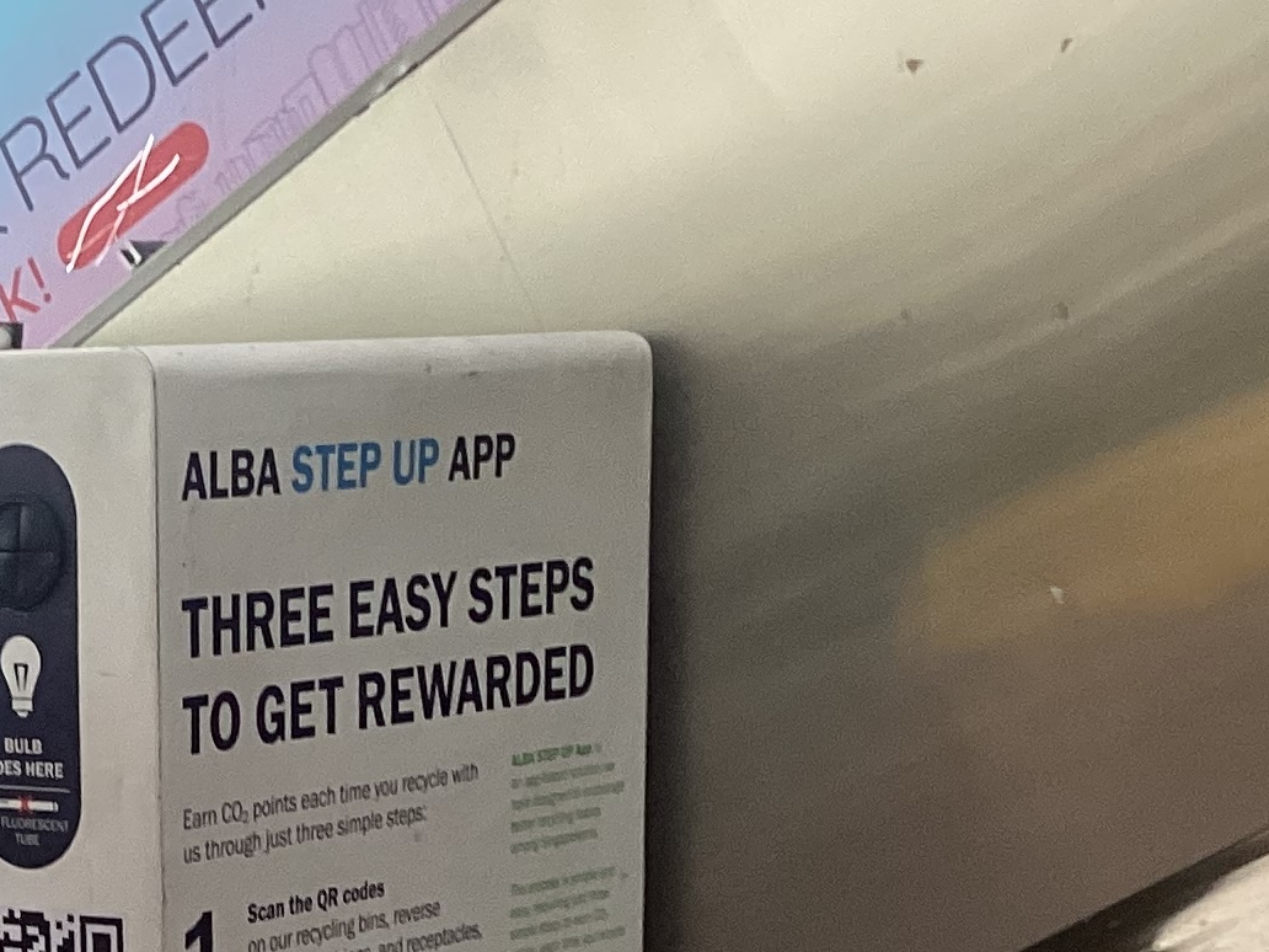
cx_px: -241
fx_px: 3593
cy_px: 1149
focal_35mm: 98
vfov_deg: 14.6
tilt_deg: -10.9
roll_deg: +2.2
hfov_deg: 19.0
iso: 125
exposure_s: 1/50
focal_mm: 3.3
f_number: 2.4
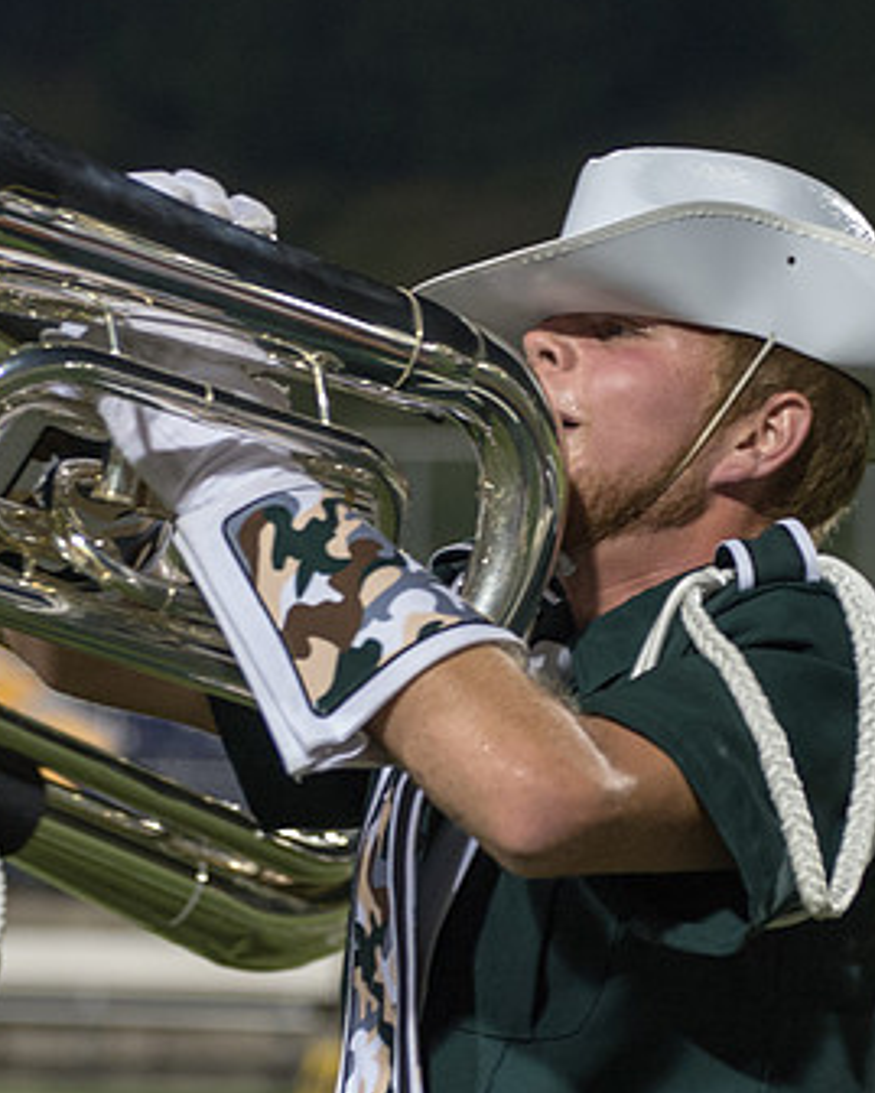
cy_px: 398
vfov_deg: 5.7
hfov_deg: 4.6
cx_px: 700
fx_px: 10904
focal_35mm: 337
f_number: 4.8
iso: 2000
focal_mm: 116
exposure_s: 1/160
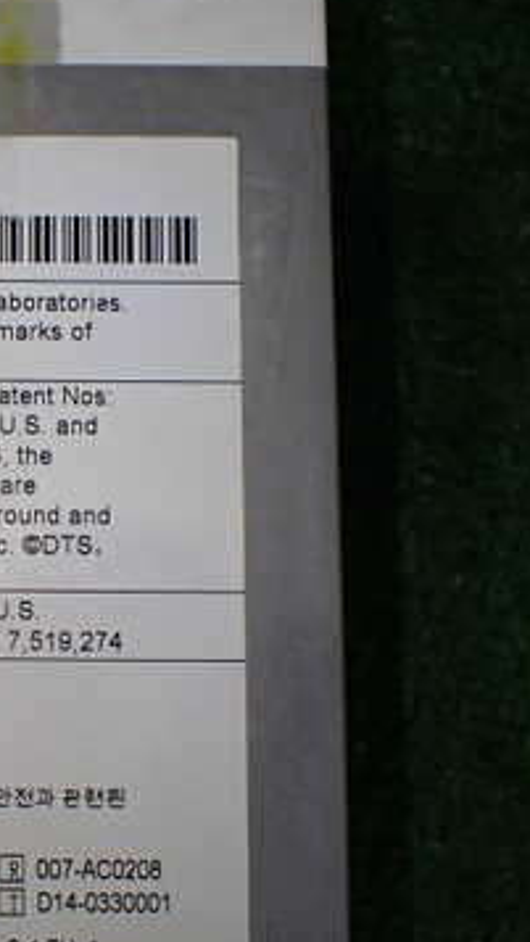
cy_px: 533
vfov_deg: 37.8
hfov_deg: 20.3
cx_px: -124
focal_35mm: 55
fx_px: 1373
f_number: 2.3
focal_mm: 5.4
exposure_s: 1/125
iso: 250
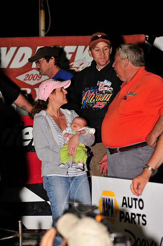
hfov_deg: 8.1
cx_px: 82
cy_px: 123
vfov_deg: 12.1
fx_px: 1156
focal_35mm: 170
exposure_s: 1/250
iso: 500
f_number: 5.6
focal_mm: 170
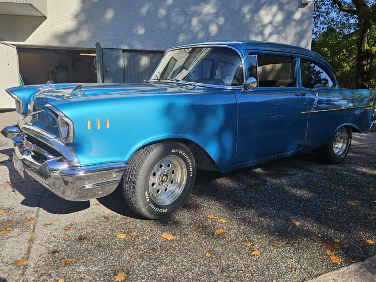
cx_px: 202
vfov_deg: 51.4
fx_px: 293
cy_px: 142
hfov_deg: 65.2
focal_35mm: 27
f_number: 1.8
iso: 25
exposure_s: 1/1030
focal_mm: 5.4
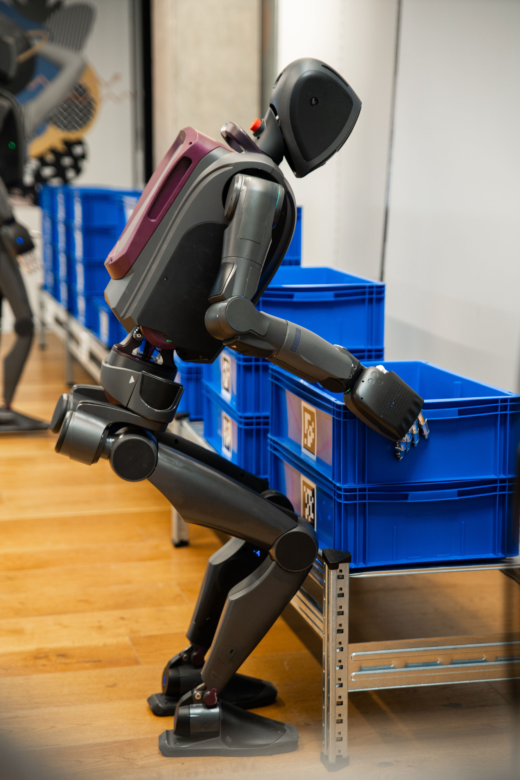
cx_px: 260
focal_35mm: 69
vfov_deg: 29.2
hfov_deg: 19.7
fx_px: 1495
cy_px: 390
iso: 640
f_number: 2.8
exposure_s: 1/160
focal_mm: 69
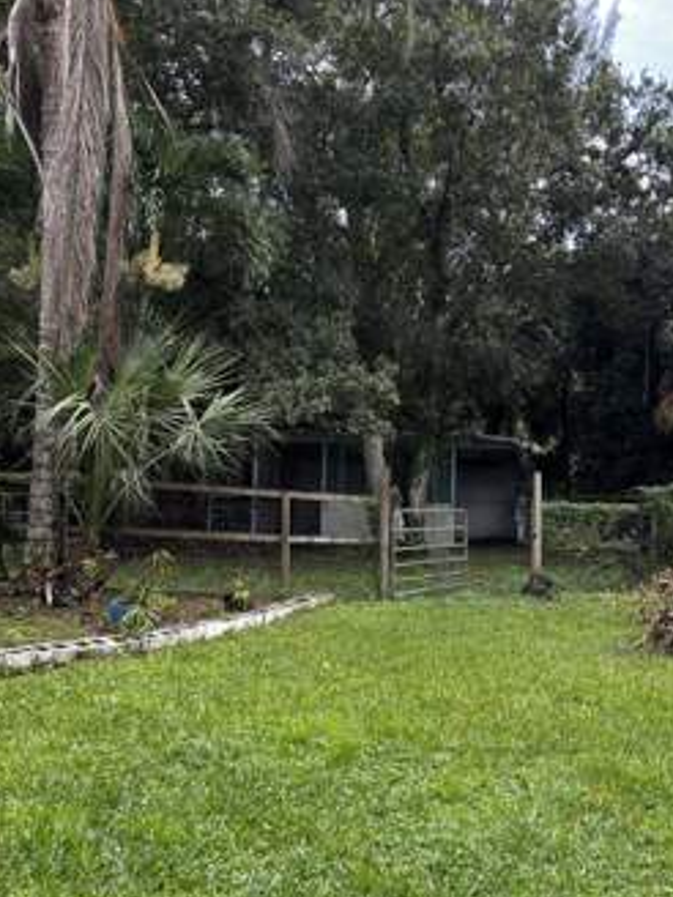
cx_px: 512
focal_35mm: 38
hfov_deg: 36.8
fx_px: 985
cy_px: 444
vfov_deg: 49.0
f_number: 1.5
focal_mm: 5.7
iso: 50
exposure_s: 1/361
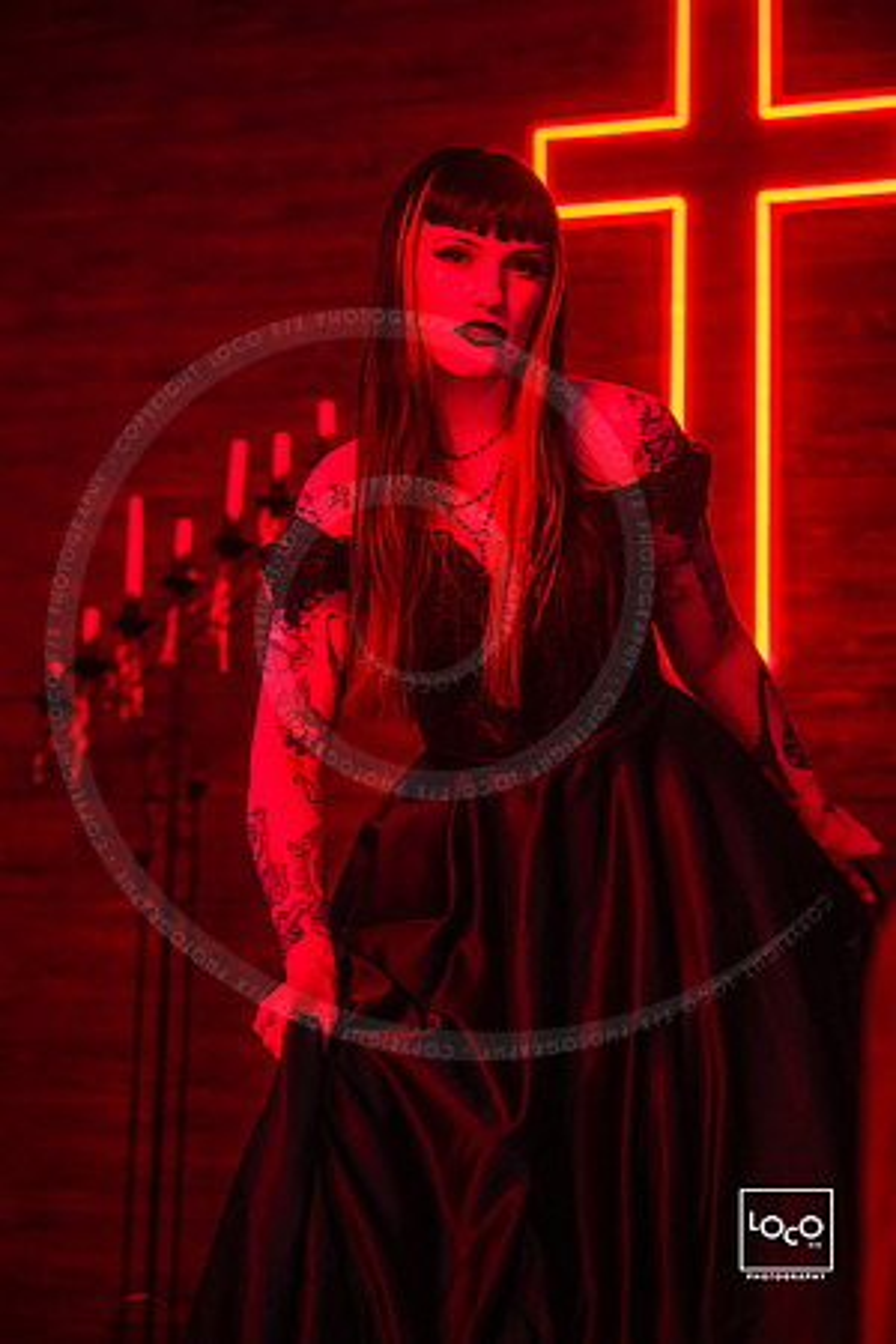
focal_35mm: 63
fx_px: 2352
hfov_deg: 21.6
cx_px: 448
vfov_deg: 31.9
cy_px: 672
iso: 1000
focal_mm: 63
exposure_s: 1/250
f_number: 2.4
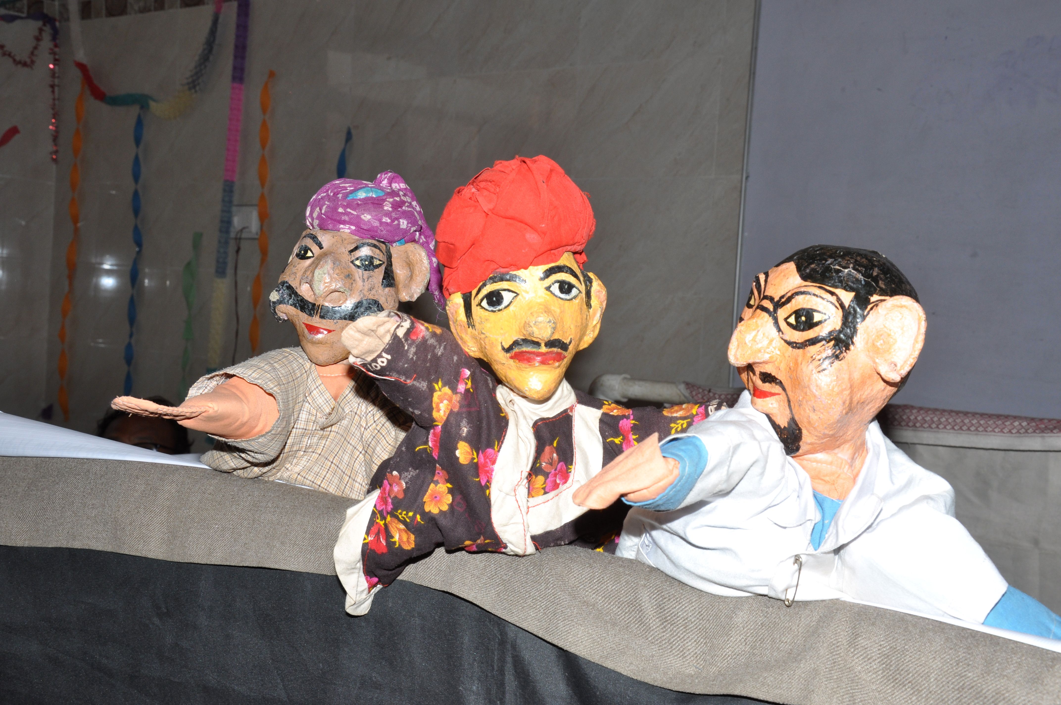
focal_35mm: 48
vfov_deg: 28.0
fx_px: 1413
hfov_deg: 41.2
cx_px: 530
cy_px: 352
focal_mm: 32
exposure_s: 1/125
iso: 250
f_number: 11
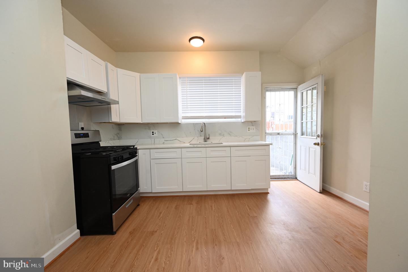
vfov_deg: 81.1
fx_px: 159
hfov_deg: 104.3
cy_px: 136
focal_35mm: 14
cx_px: 204
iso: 1600
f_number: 7.1
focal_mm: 14
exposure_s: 1/160
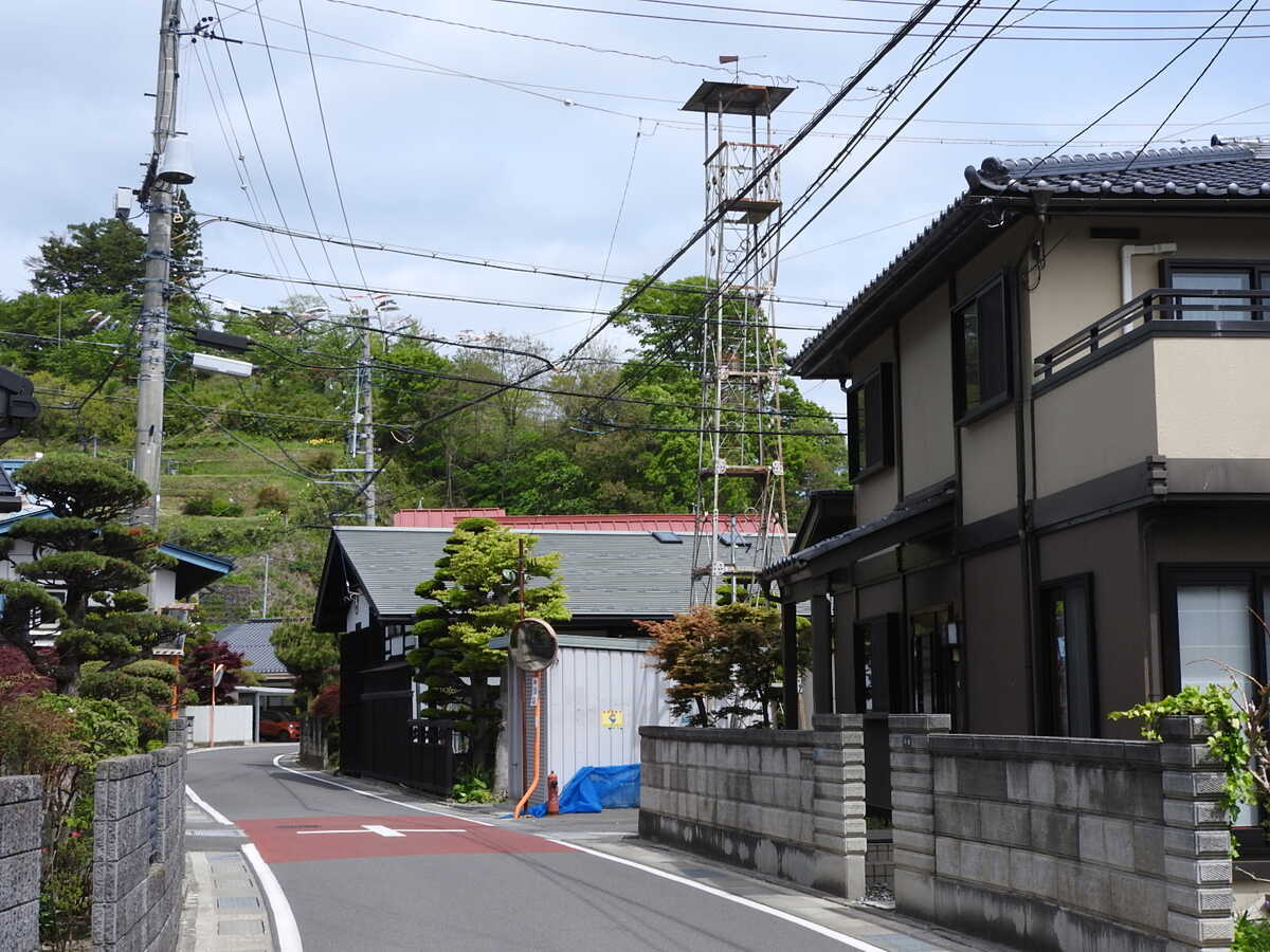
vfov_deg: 26.6
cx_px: 635
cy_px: 476
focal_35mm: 55
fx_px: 2018
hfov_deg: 34.9
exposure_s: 1/1000
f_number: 4
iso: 100
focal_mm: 9.9
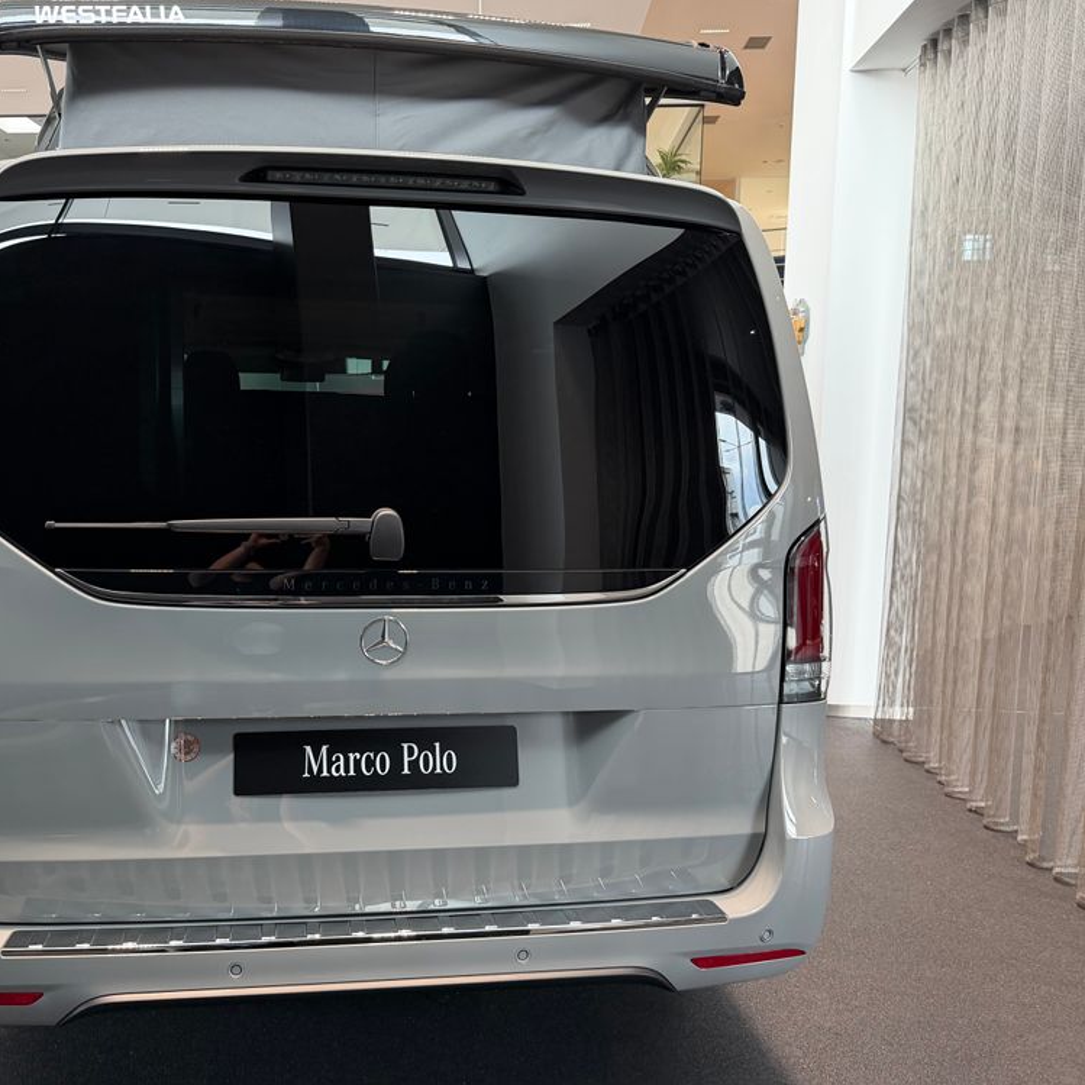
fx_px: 1028
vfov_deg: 55.6
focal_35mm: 29
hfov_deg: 54.8
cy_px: 530
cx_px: 391
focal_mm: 6.76
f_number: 1.78
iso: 200
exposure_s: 1/60
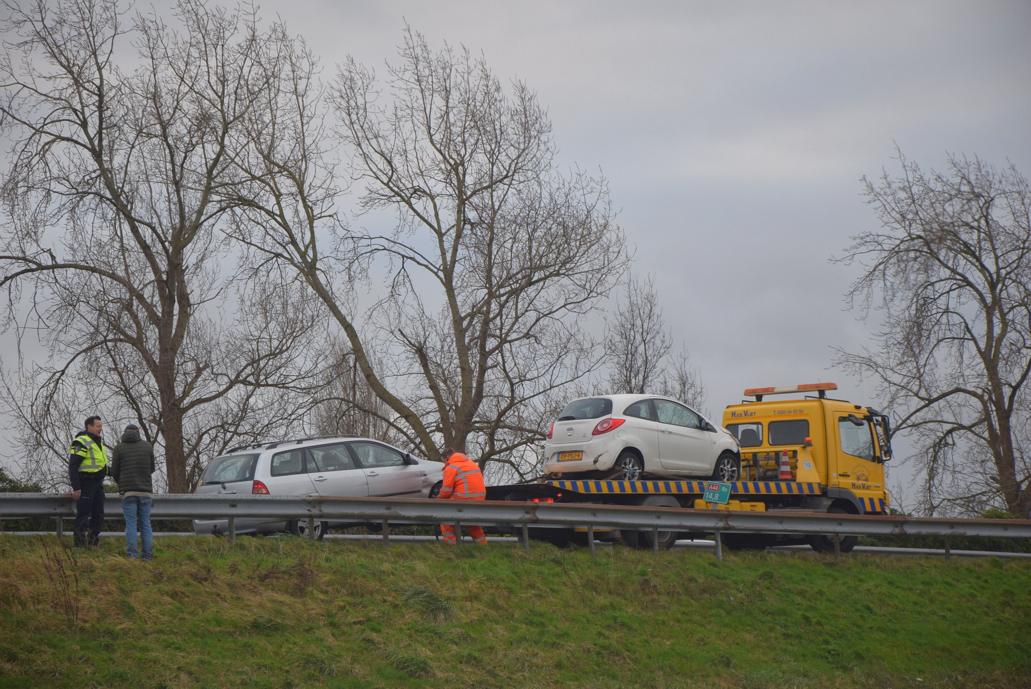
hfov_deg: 15.2
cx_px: 516
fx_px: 3869
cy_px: 344
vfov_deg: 10.2
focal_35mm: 135
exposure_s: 1/160
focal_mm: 90
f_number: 6.3
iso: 400
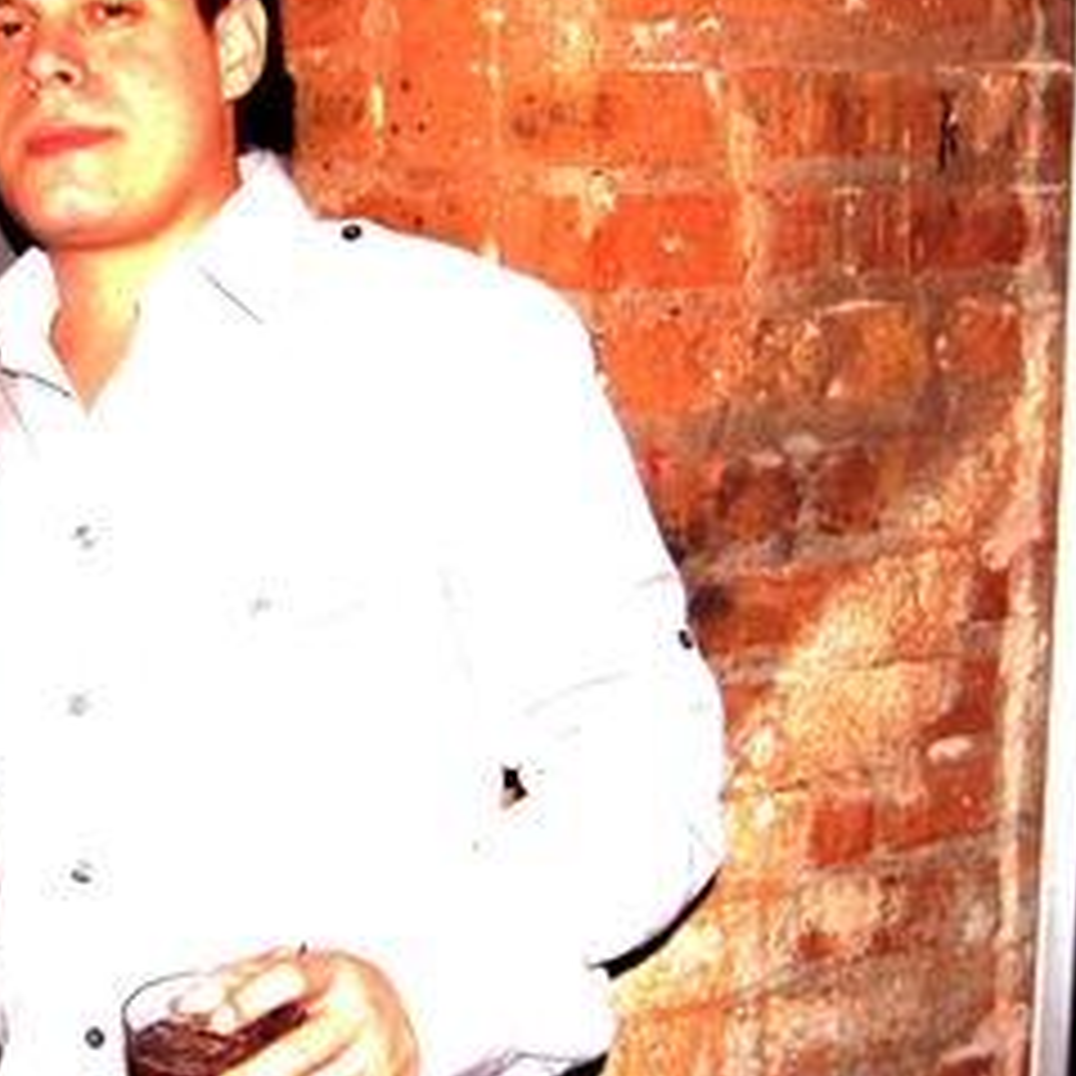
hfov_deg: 22.0
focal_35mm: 75
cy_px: 527
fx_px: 2638
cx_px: -68
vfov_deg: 23.1
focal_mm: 22
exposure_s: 1/60
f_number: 3.8
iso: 400
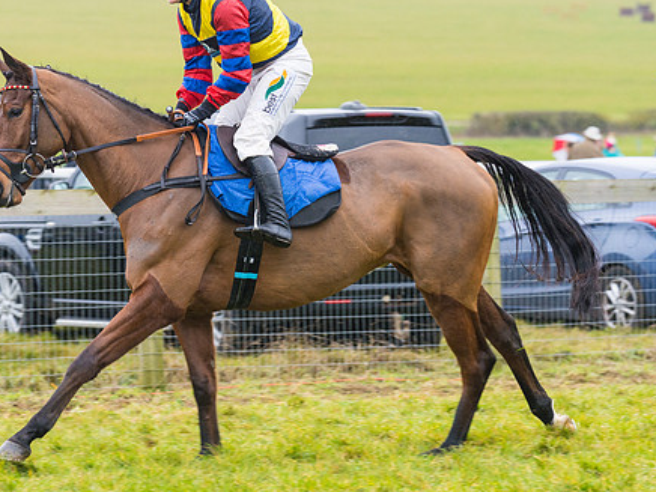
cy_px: 227
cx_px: 228
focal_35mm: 201
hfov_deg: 9.8
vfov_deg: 7.4
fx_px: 3809
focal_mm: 135
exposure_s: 1/500
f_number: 4
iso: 800
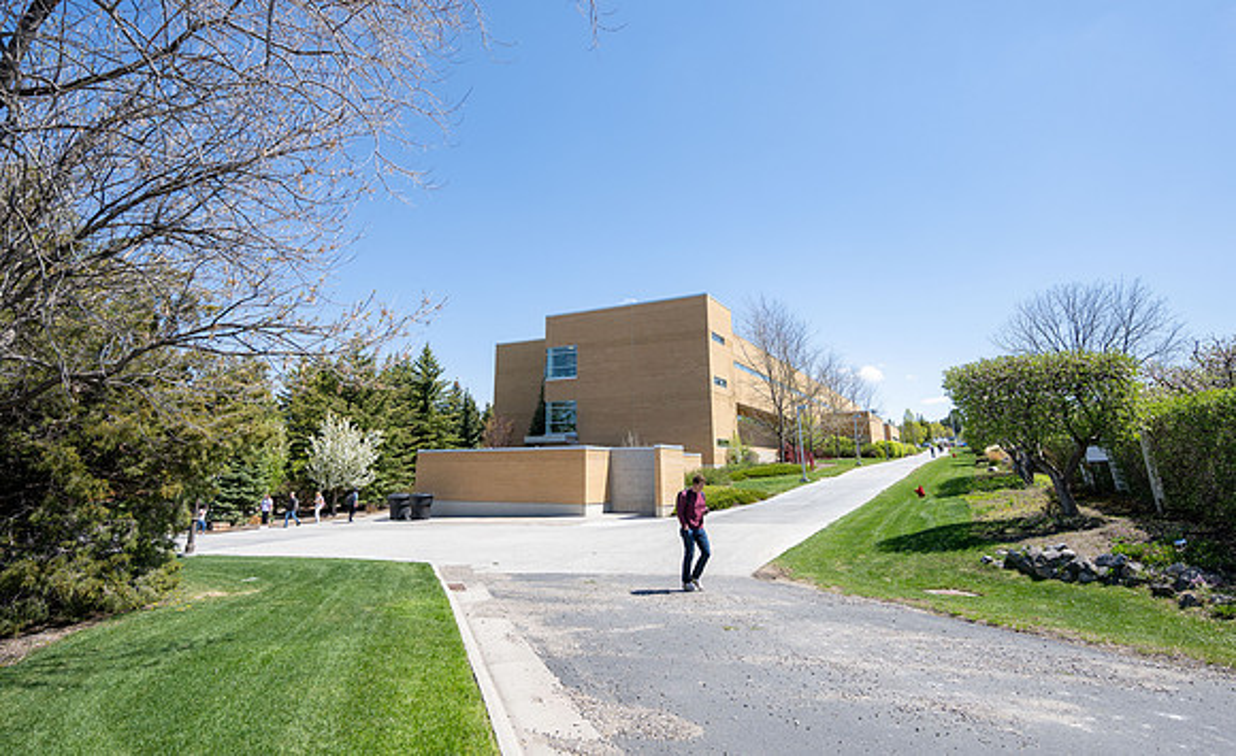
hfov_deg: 87.9
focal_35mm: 19
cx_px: 595
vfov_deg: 60.4
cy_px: 290
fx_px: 641
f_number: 4
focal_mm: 16.5
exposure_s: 1/1000
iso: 100
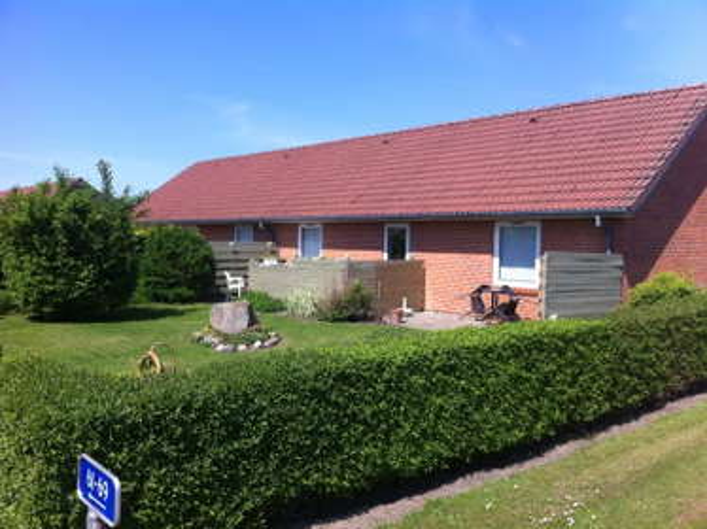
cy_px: 264
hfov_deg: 52.7
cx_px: 354
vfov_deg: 40.7
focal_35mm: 35
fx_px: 714
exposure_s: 1/973
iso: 80
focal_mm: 3.85
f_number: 2.8
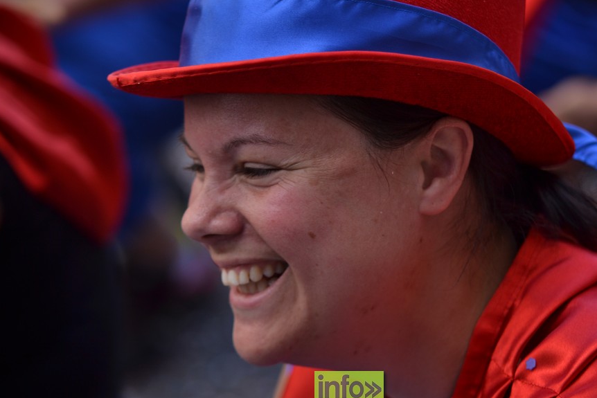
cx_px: 349
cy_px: 191
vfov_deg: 8.4
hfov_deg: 12.5
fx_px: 2720
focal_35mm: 164
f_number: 2.8
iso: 100
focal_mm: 92
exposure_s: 1/400
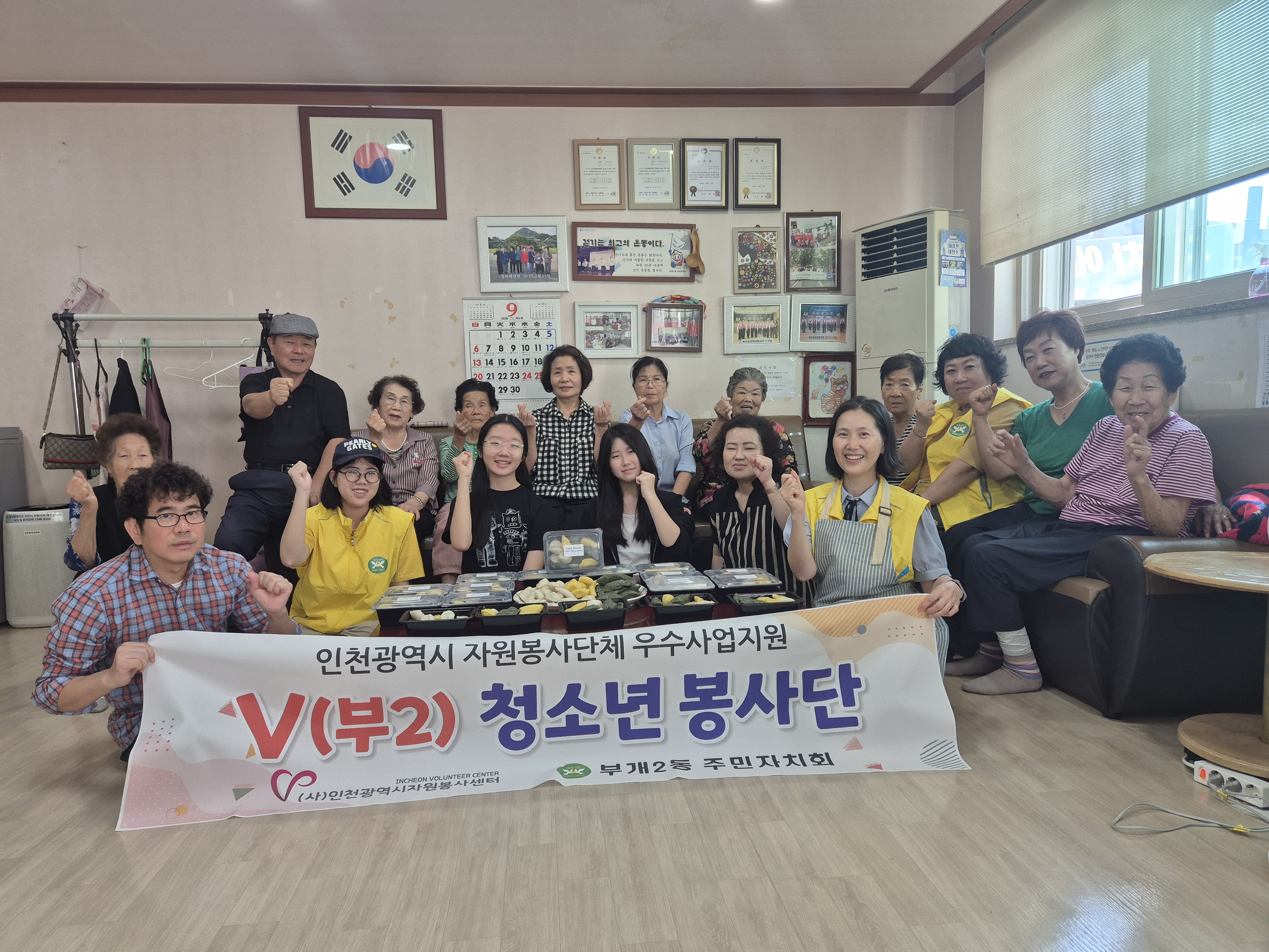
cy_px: 476
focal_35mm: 23
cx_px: 634
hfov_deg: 73.9
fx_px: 843
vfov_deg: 58.9
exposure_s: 1/120
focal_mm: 5.4
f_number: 1.8
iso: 80
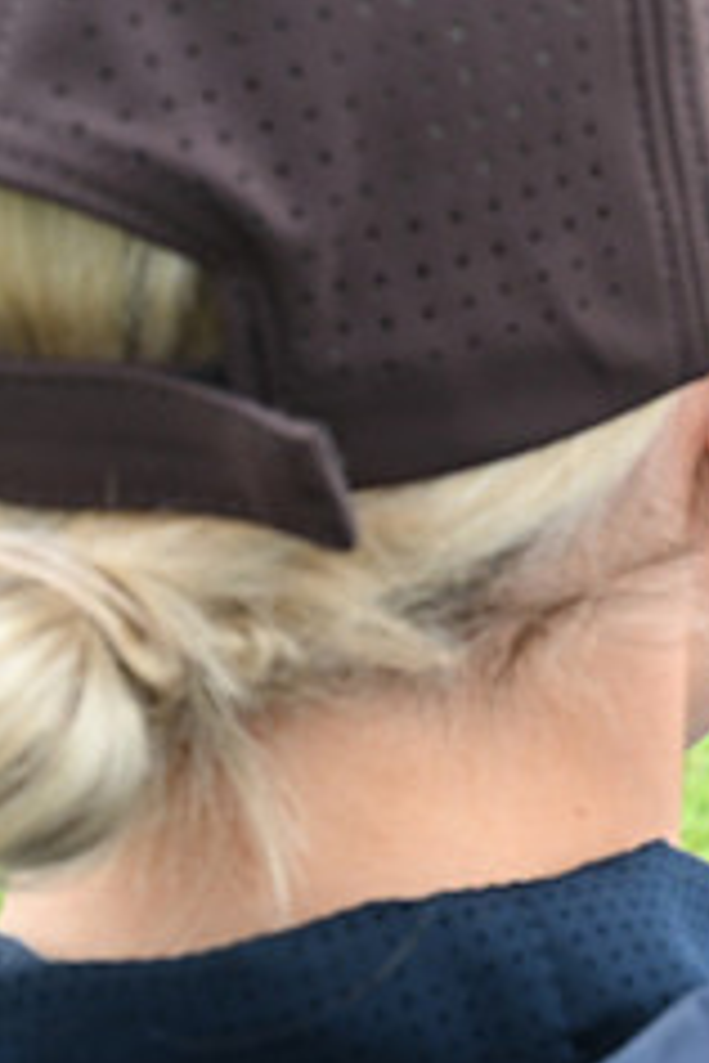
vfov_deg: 17.7
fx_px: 3397
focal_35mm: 115
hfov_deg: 11.2
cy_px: 253
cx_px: 1216
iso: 2000
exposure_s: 1/250
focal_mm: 47
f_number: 11
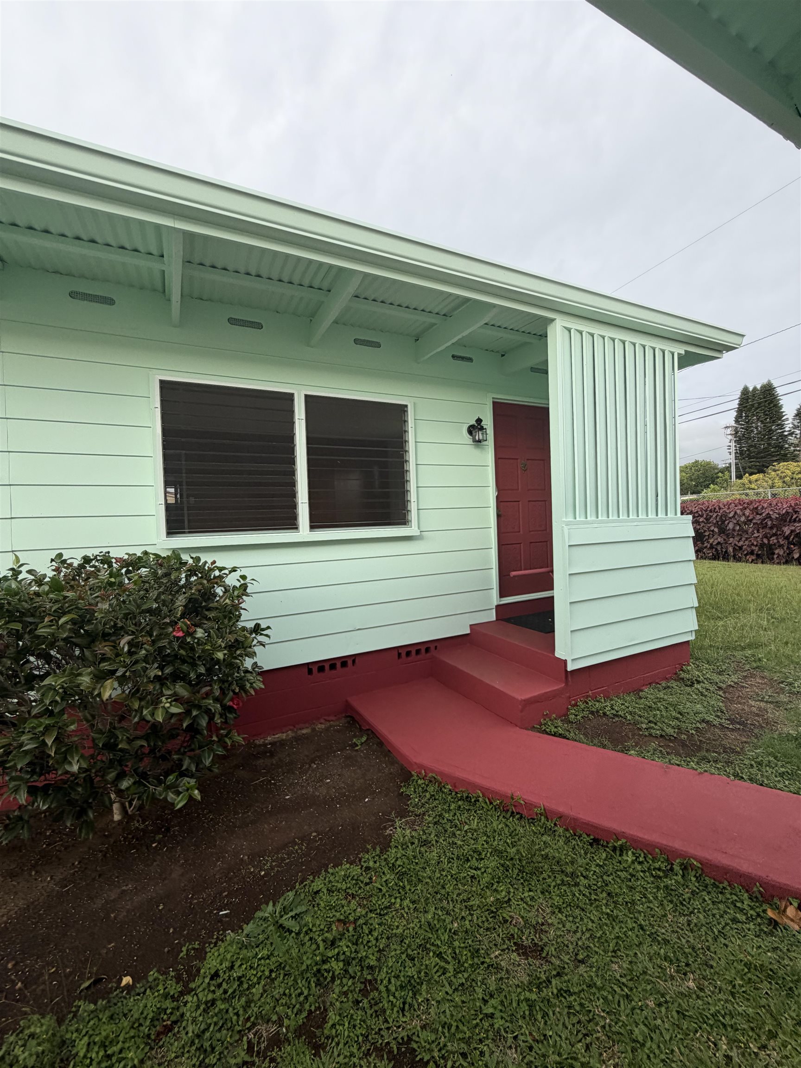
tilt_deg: -2.0
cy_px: 534
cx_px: 400
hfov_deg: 85.7
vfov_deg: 102.1
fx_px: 432
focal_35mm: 14
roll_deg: +1.9
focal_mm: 2.22
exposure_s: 1/502
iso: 50
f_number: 2.2
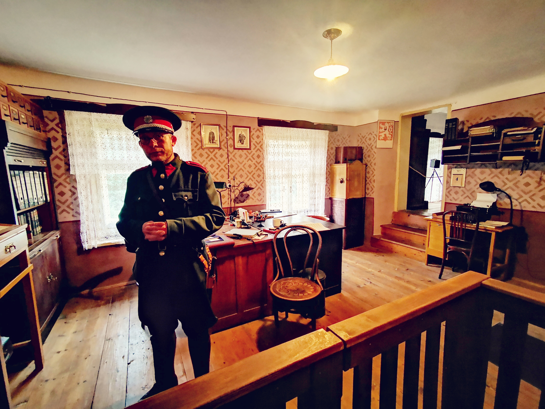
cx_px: 272
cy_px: 204
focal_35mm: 16
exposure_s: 4
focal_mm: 2.35
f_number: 2.2
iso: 640
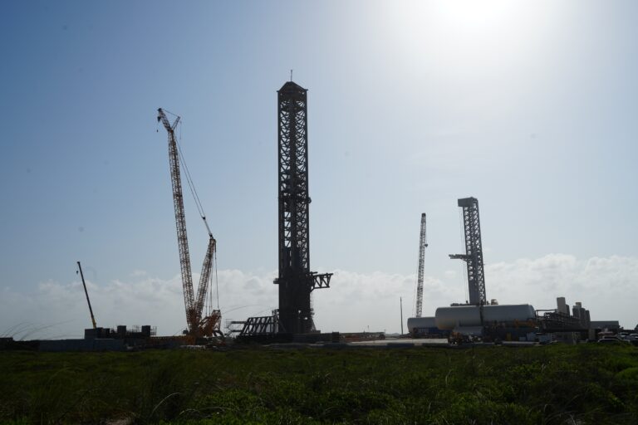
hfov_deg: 57.2
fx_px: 585
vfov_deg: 40.0
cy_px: 212
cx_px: 319
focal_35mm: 33
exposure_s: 1/640
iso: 100
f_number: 11
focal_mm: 33
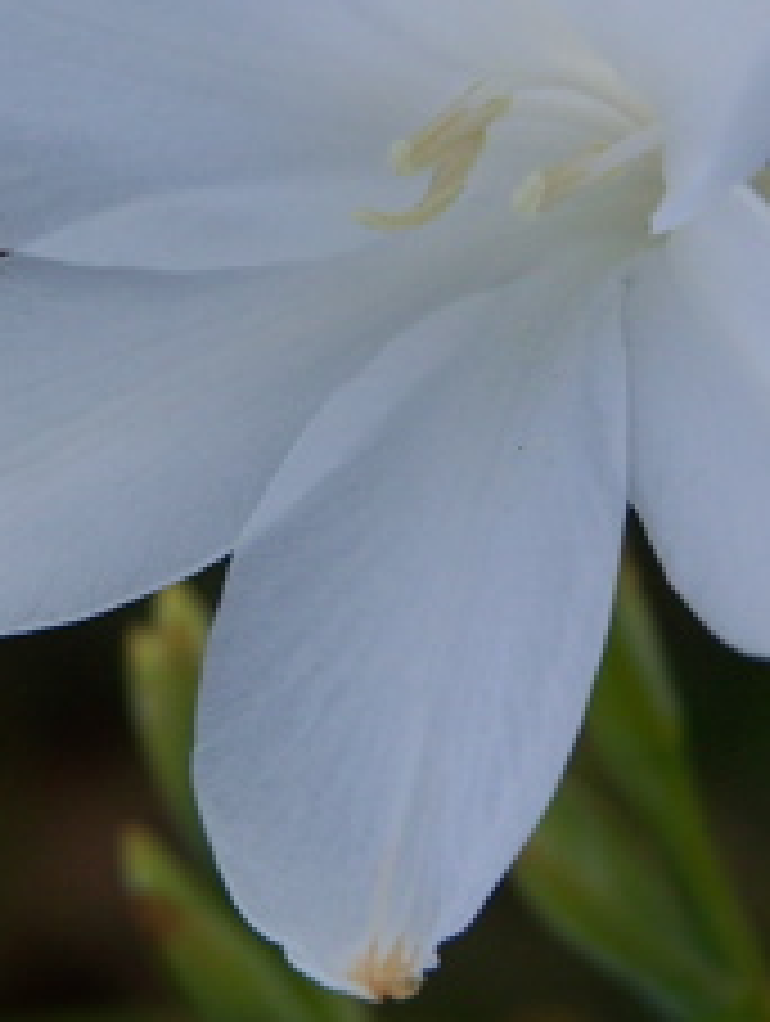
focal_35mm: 305
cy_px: 218
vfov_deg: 6.5
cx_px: 403
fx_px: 9021
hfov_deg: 4.9
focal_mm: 23.1
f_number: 3.2
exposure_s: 1/800
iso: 80
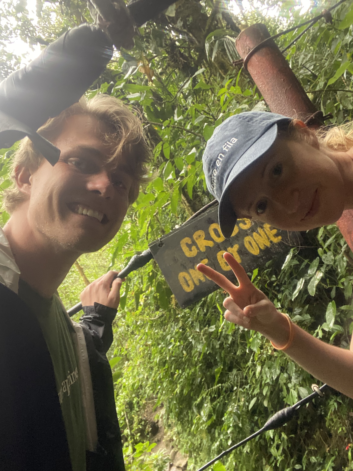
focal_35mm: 30
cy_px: 236
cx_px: 176
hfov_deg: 46.8
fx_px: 408
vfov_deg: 60.0
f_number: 2.2
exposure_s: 1/59
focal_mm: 2.71
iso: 400
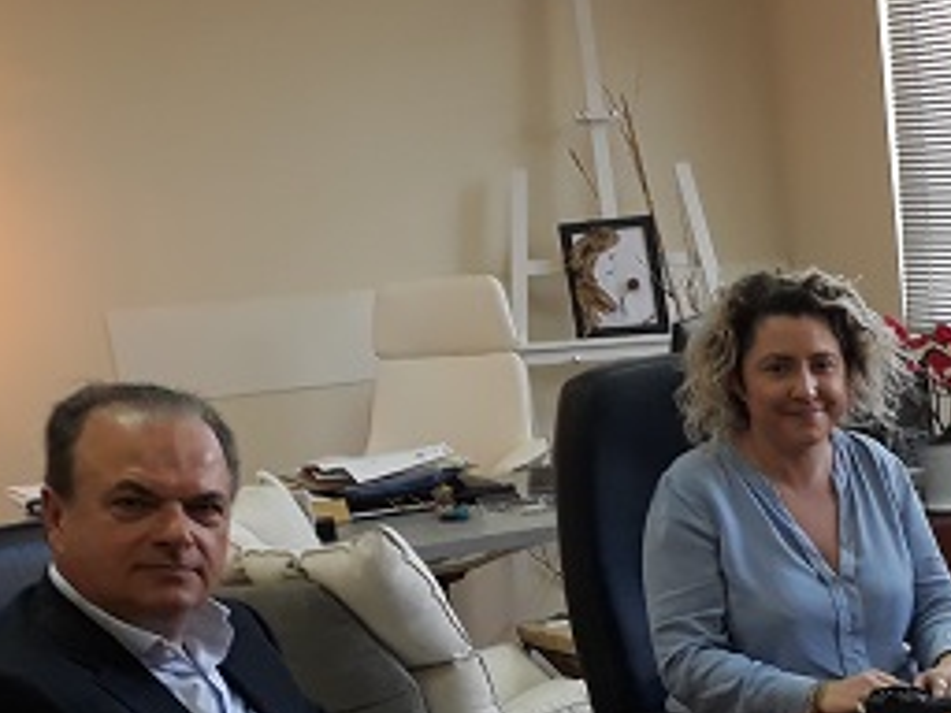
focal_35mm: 76
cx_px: 1270
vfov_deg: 18.7
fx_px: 2088
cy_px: 780
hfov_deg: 22.6
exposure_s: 1/50
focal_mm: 3.71
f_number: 1.7
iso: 50
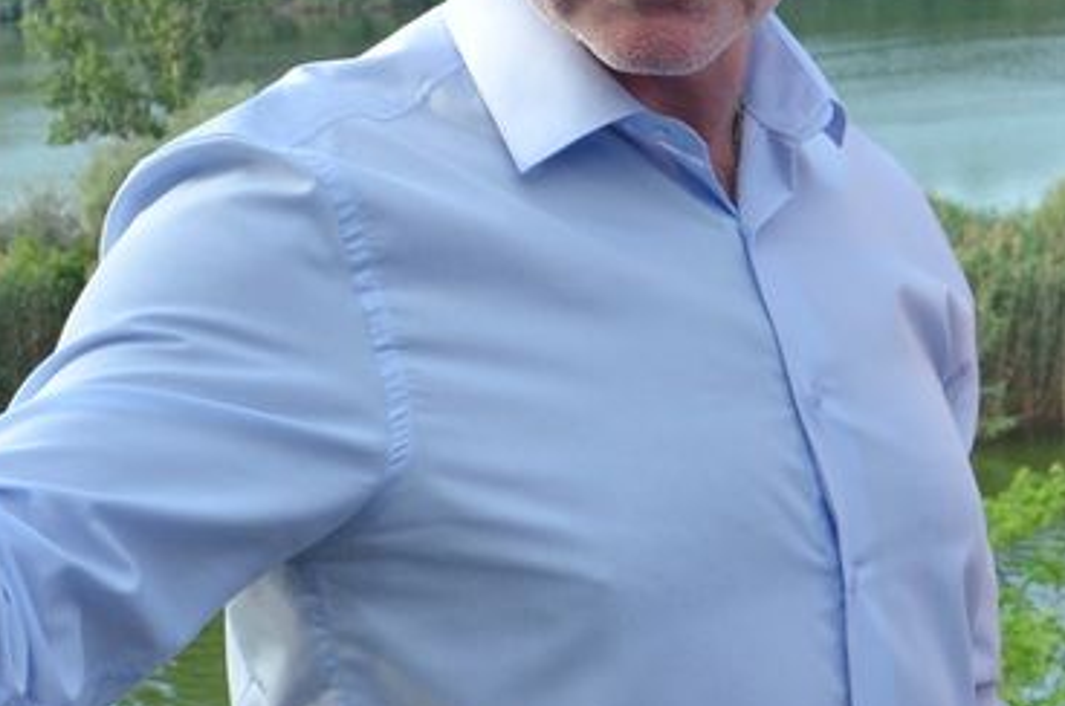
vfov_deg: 11.3
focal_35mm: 120
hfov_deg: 17.1
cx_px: 697
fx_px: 3541
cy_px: 51
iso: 400
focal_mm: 21
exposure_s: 1/250
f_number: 10
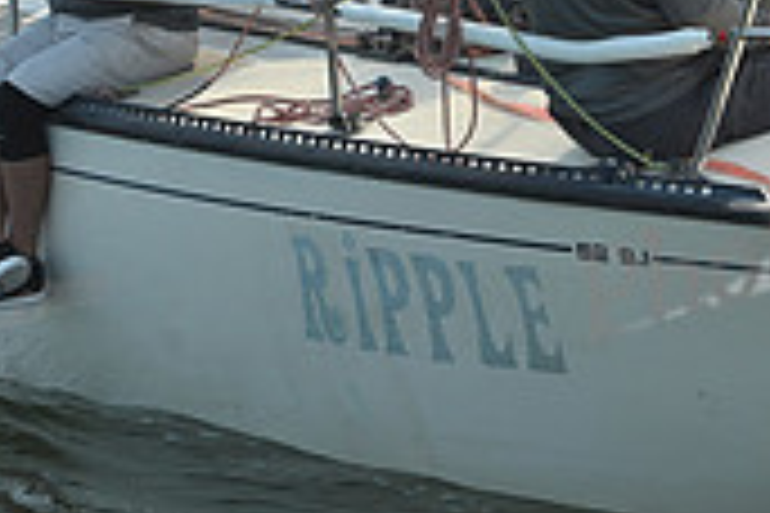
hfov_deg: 8.7
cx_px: 347
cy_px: 52
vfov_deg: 5.8
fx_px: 5069
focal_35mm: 237
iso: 320
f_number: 8
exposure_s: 1/1000
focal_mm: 70
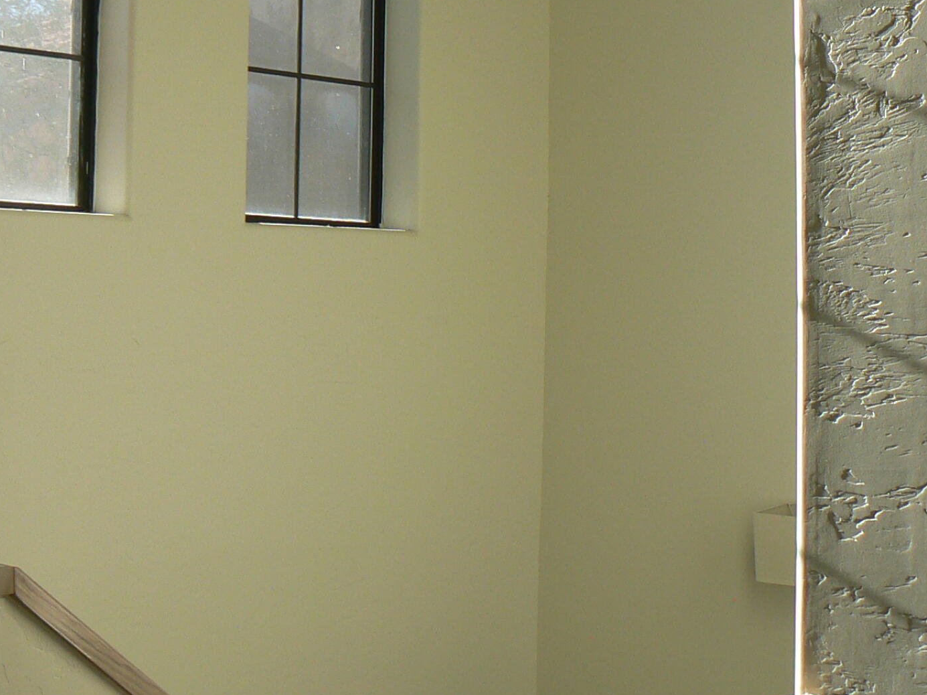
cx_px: 252
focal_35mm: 78
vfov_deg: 18.7
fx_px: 2088
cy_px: 117
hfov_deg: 24.8
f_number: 3.6
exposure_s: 1/50
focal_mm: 6
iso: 80
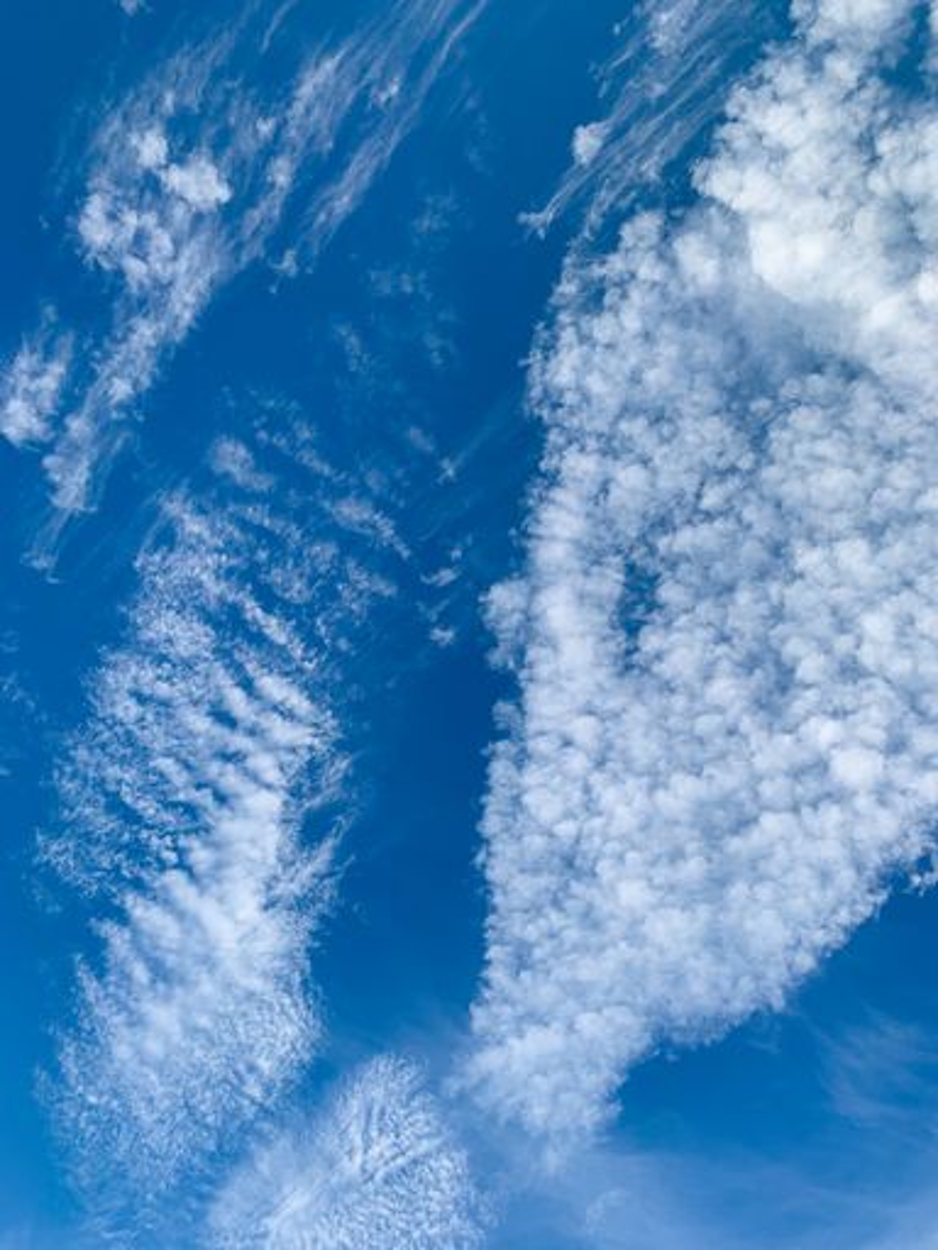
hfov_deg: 53.1
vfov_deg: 67.3
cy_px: 625
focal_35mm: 26
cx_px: 469
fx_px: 939
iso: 25
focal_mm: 4.25
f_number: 1.8
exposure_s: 1/1150
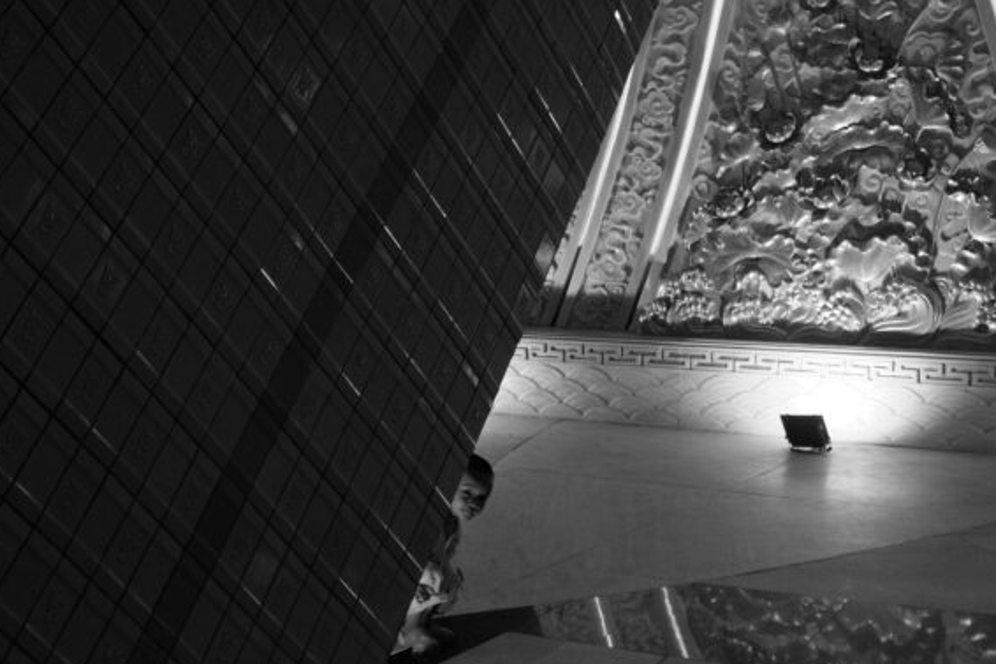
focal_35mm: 57
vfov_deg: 23.7
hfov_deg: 34.8
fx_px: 1576
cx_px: 354
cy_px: 224
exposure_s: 1/180
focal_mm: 28
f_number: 4.5
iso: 2000
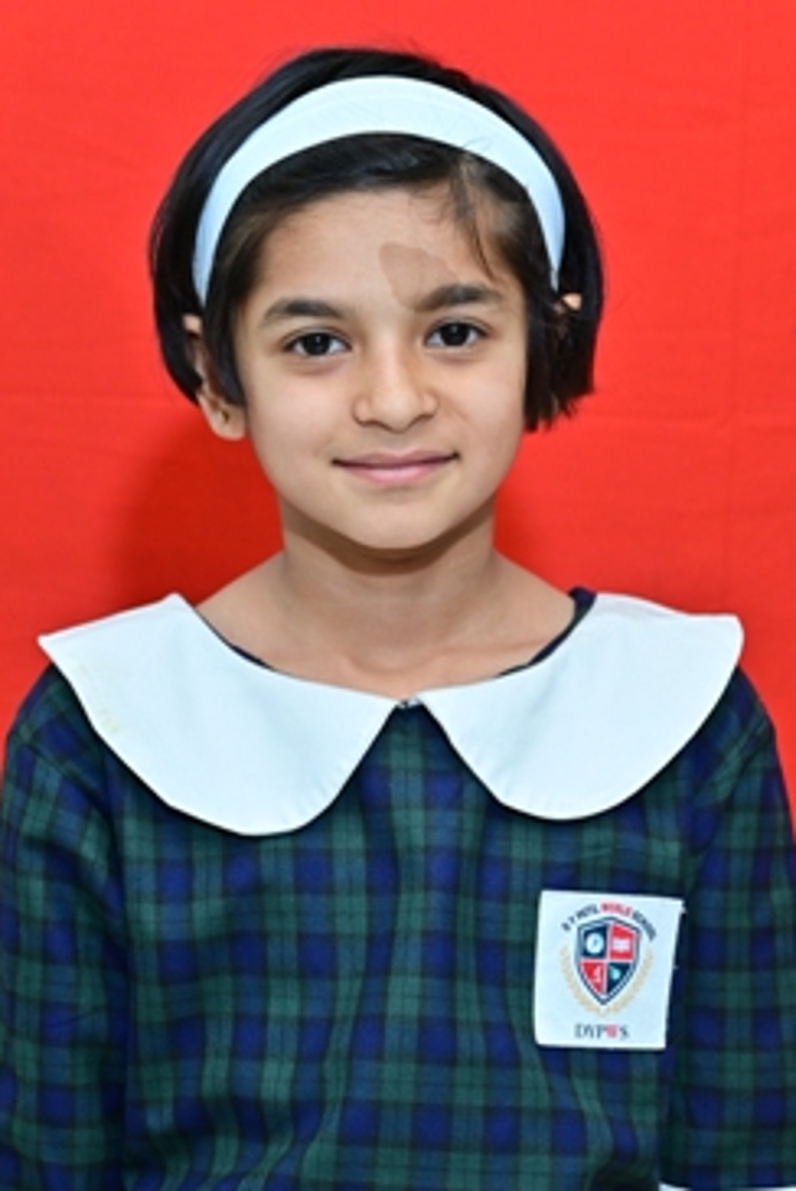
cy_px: 594
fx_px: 3959
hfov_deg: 11.5
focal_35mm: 120
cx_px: 429
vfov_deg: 17.1
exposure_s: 1/100
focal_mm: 65
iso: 400
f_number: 5
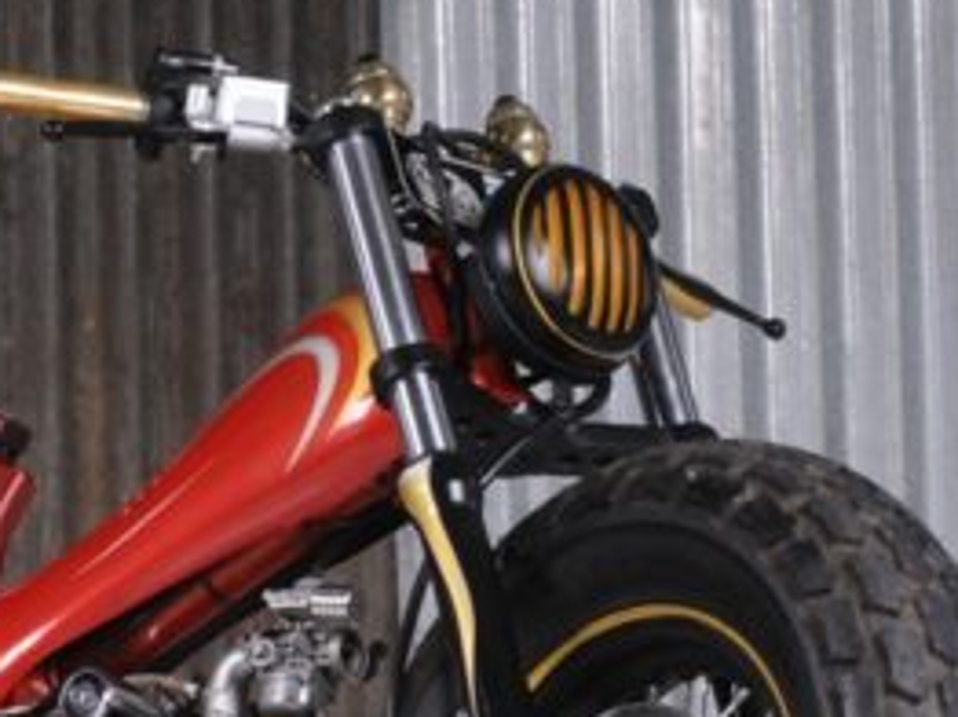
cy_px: 498
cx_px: 66
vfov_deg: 3.3
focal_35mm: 443
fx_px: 12260
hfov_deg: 4.5
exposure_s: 1/250
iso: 400
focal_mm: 105
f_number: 11
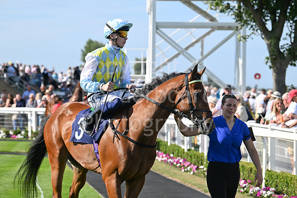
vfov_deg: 9.2
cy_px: 99
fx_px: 1238
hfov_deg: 13.7
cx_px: 148
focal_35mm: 150
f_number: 5.6
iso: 400
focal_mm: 150
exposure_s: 1/2000
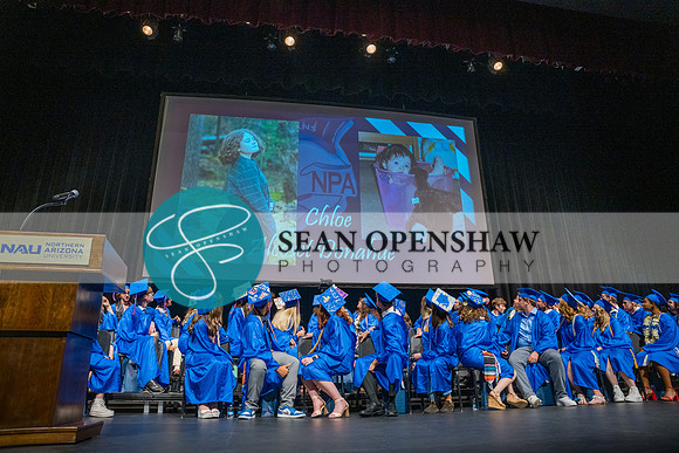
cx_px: 340
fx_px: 453
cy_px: 226
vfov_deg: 53.2
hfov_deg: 73.7
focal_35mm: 24
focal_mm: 24
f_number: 2.8
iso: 2500
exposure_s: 1/160
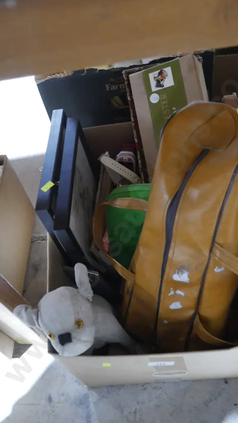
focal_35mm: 35
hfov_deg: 33.7
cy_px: 212
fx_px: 393
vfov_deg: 56.6
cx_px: 138
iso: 3200
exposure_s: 1/30
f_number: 3.6
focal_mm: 16
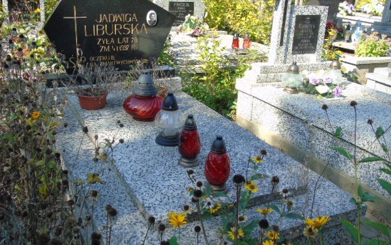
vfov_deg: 34.5
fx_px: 394
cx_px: 194
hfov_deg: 52.7
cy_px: 116
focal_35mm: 37
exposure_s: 1/200
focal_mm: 6.1
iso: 80
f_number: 3.8
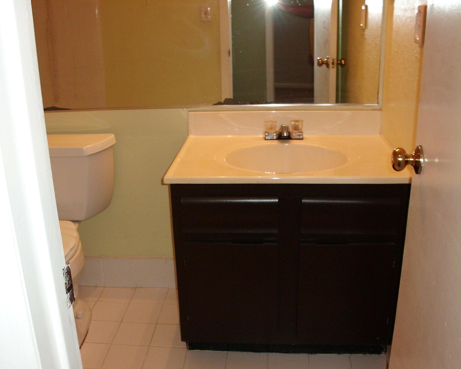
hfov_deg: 47.9
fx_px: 518
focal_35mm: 38
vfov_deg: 39.2
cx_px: 214
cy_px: 183
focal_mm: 6.3
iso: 200
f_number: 2.9
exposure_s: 1/60
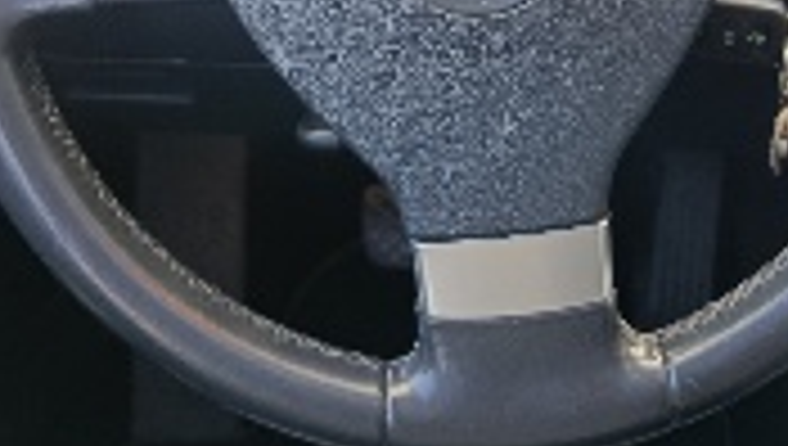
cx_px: 450
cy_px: -171
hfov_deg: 33.7
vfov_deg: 17.9
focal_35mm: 62
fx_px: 1297
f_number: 1.7
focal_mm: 5.24
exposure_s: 1/100
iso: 359
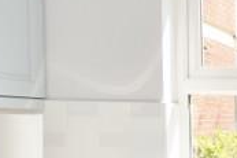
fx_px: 585
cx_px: 441
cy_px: 166
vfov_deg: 15.0
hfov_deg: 17.8
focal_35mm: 89
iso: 160
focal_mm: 10
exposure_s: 1/125
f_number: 5.6
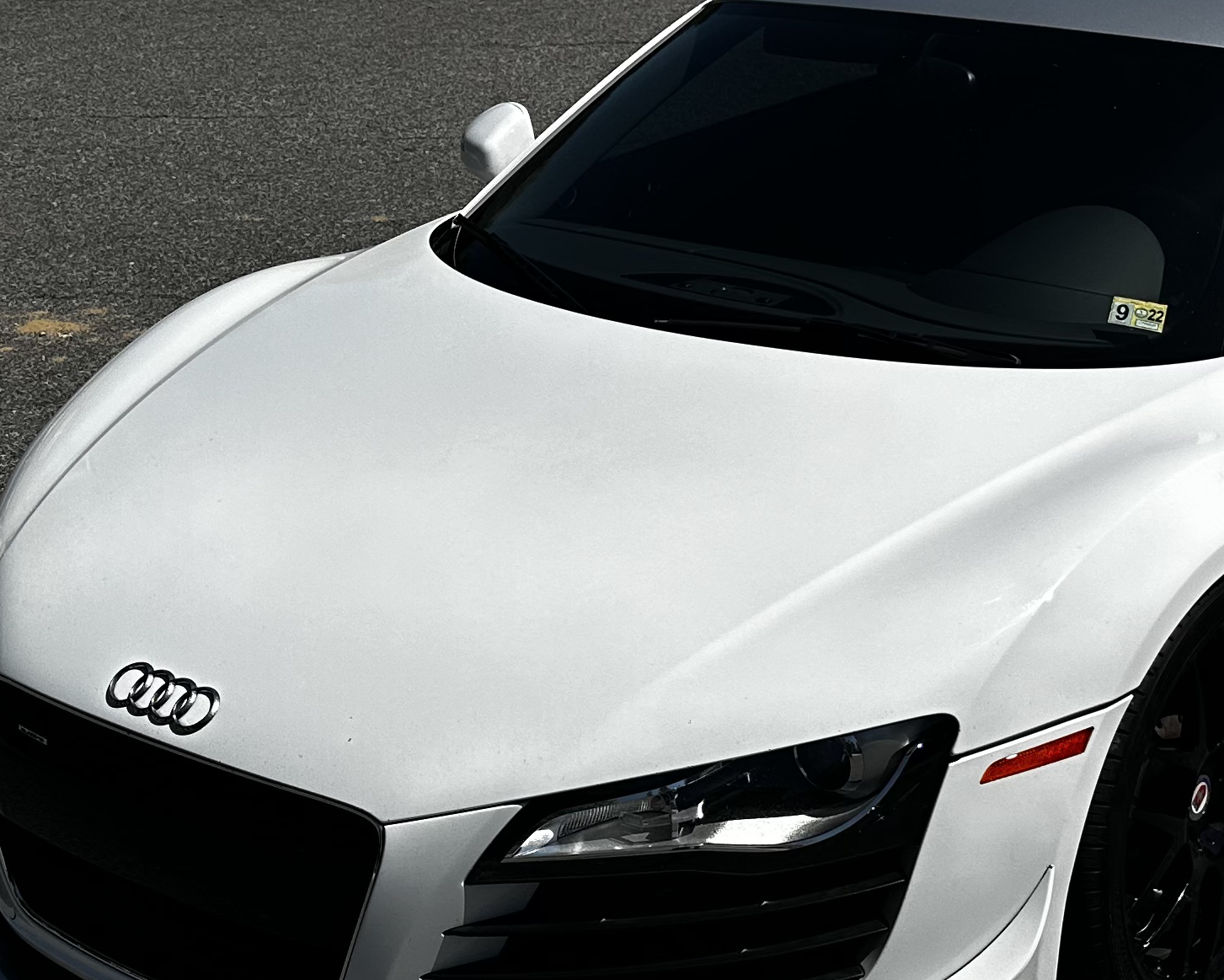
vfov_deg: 23.4
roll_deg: -0.5
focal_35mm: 65
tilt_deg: -22.1
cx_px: 817
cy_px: 608
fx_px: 2355
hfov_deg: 28.9
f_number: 1.78
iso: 80
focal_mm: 6.86
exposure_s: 1/9709
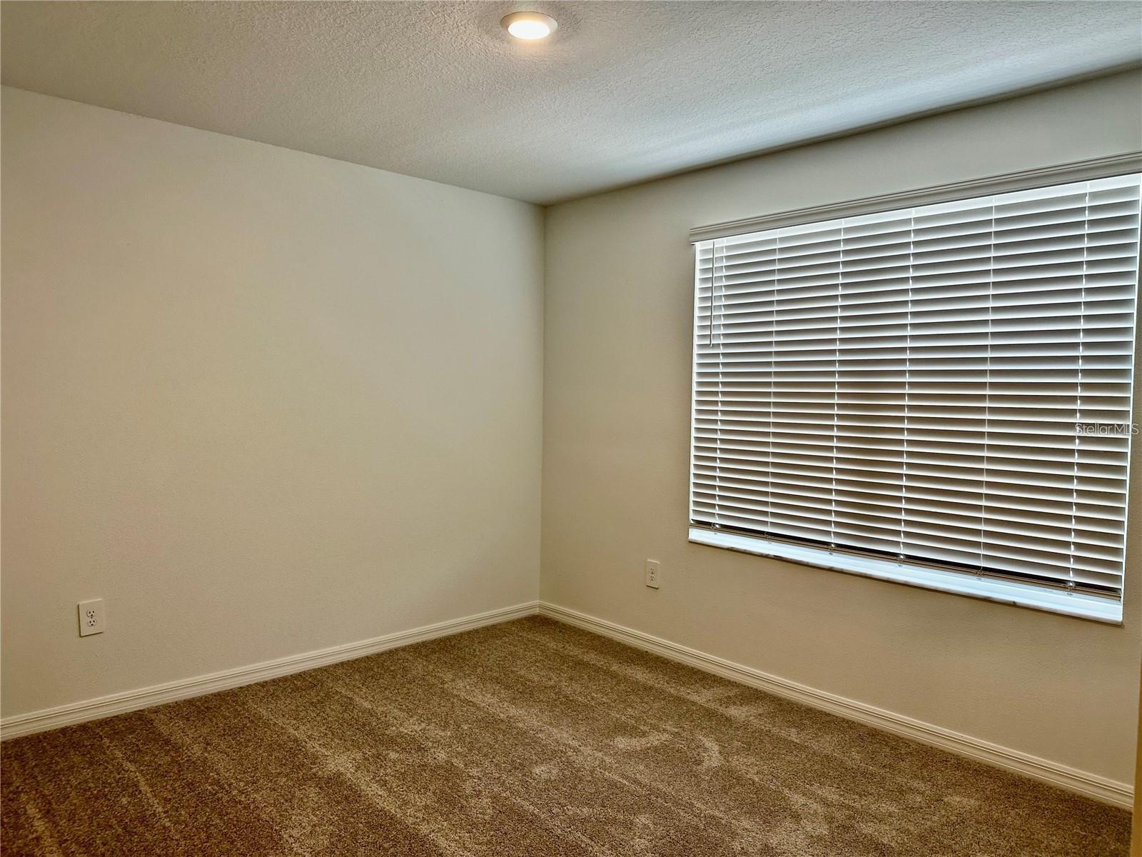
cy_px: 428
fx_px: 792
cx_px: 571
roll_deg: -1.4
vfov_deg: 56.8
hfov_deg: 71.6
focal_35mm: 24
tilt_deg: -2.8
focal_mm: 6.86
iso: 100
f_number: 1.78
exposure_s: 1/120
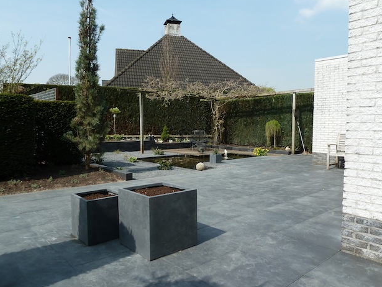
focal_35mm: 26
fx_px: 287
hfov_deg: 67.3
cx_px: 186
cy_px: 145
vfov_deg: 53.1
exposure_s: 1/500
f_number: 4
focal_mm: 4.1
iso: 80
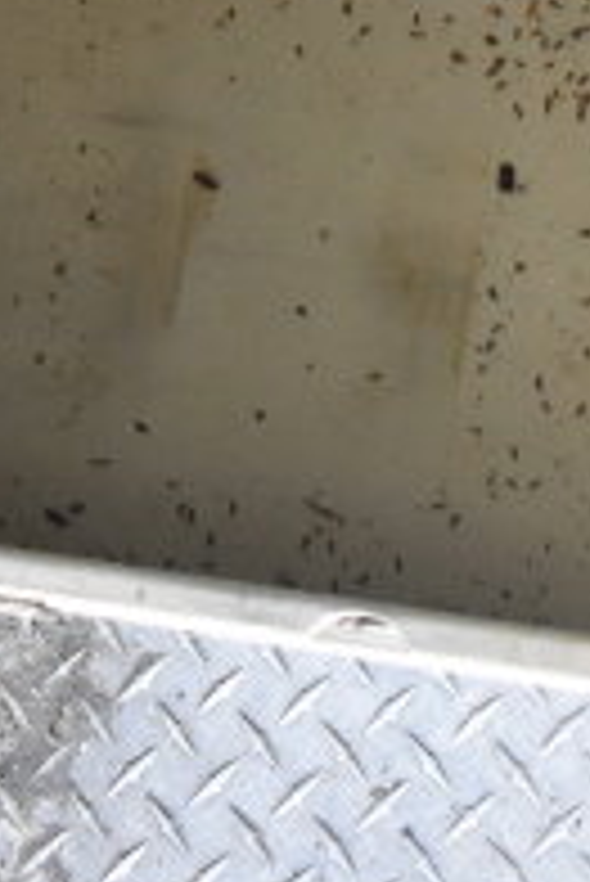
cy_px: -817
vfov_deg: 14.0
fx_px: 3092
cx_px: 126
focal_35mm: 126
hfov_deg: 10.9
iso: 2000
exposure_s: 1/30
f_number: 3.5
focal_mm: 18
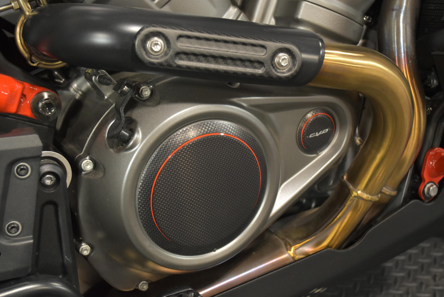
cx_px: 222
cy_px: 148
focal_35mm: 48
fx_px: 592
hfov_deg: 41.1
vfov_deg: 28.1
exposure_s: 1/25
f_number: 4.8
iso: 1600
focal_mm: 32
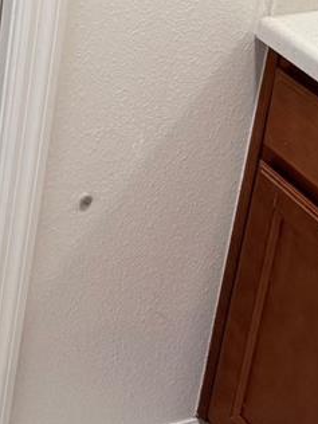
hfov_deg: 14.5
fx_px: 1115
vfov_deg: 18.5
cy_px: -248
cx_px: -239
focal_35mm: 91
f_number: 1.78
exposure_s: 1/120
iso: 125
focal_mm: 6.76
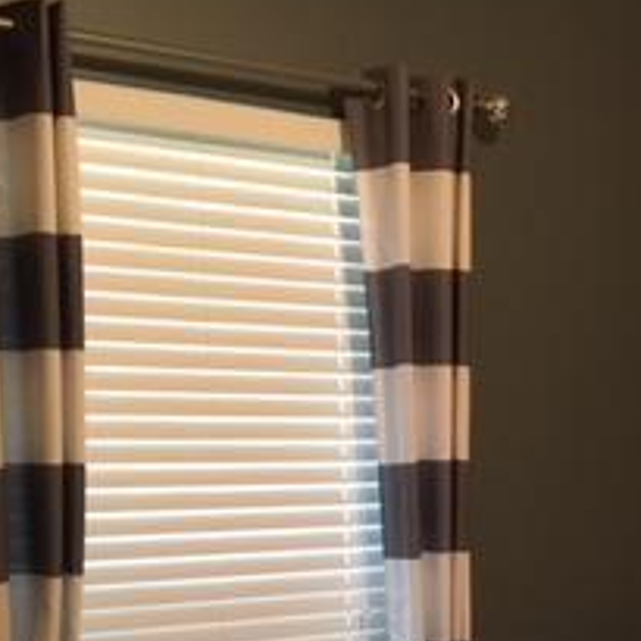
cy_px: 660
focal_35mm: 80
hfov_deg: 20.2
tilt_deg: -7.7
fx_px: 1676
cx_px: 785
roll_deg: +0.2
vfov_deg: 20.8
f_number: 2.2
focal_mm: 4.15
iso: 200
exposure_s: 1/24
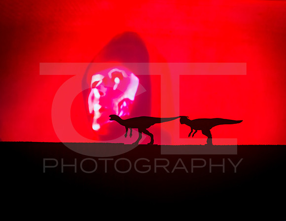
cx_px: 176
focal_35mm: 534
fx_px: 4458
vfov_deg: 2.8
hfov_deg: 3.7
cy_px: 117
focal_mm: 300
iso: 800
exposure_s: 1/20
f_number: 8
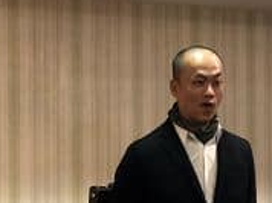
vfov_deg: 7.9
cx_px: 301
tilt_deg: +2.0
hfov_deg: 10.5
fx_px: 1467
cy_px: 212
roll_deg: +1.1
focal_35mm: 187
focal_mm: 6
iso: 160
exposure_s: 1/24
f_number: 2.4
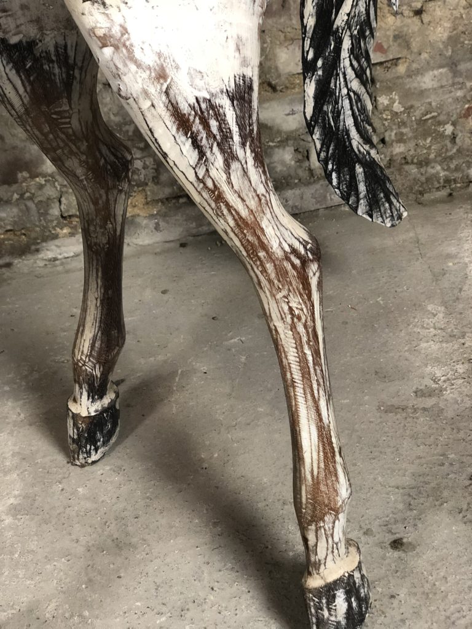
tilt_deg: -36.2
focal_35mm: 52
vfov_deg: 36.8
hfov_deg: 28.0
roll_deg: +8.9
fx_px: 945
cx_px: 236
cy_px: 314
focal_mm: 6
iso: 160
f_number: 2.4
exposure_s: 1/25
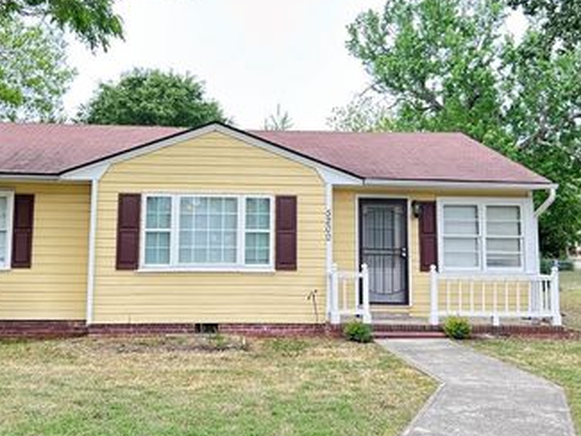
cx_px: 263
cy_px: 167
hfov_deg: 46.7
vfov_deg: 35.8
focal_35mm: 40
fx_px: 672
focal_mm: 5.7
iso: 50
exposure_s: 1/284
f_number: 1.5
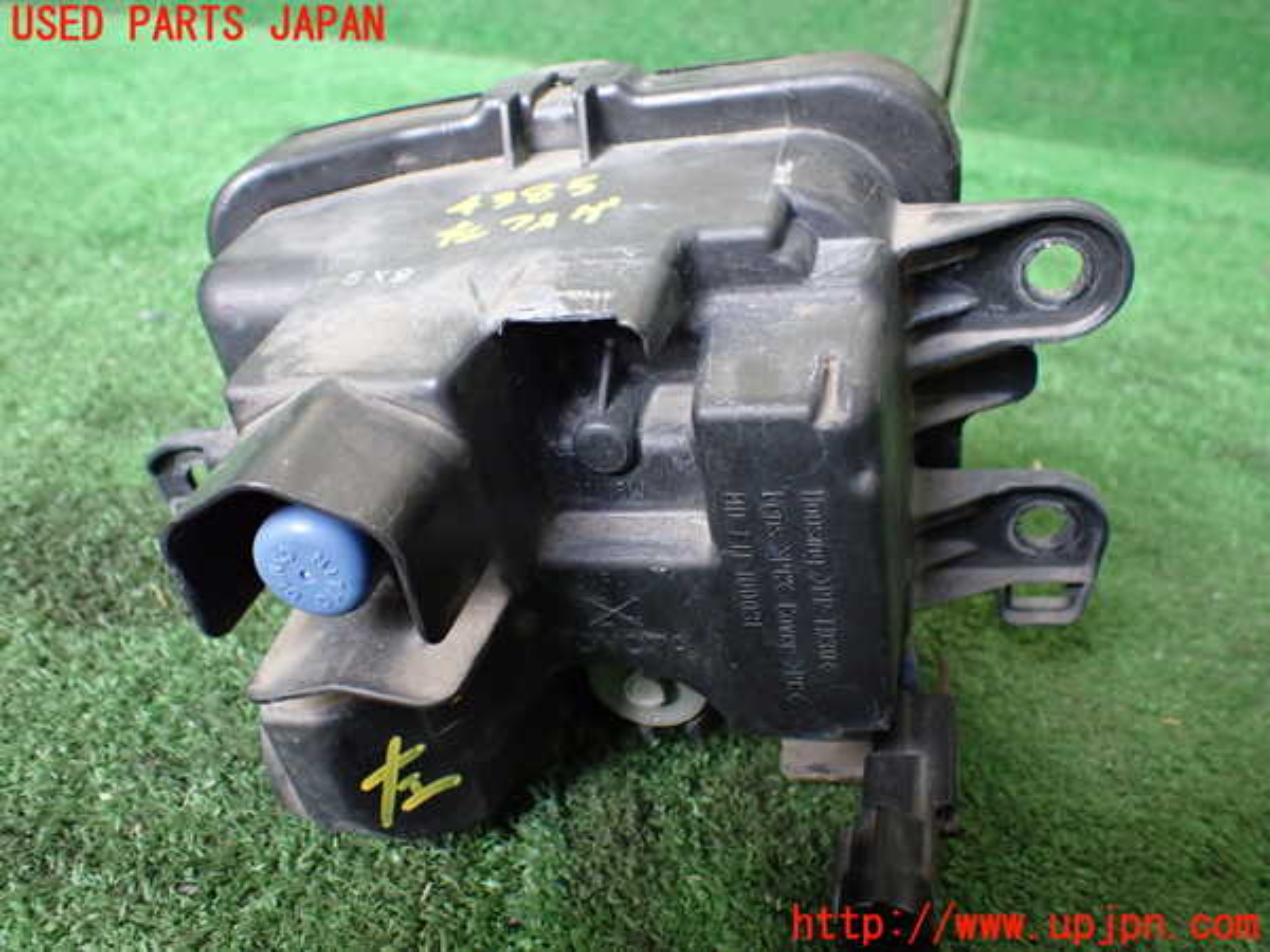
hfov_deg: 60.0
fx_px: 1101
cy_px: 476
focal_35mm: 30
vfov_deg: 46.8
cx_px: 635
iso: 640
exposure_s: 1/125
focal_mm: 5.4
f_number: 2.3
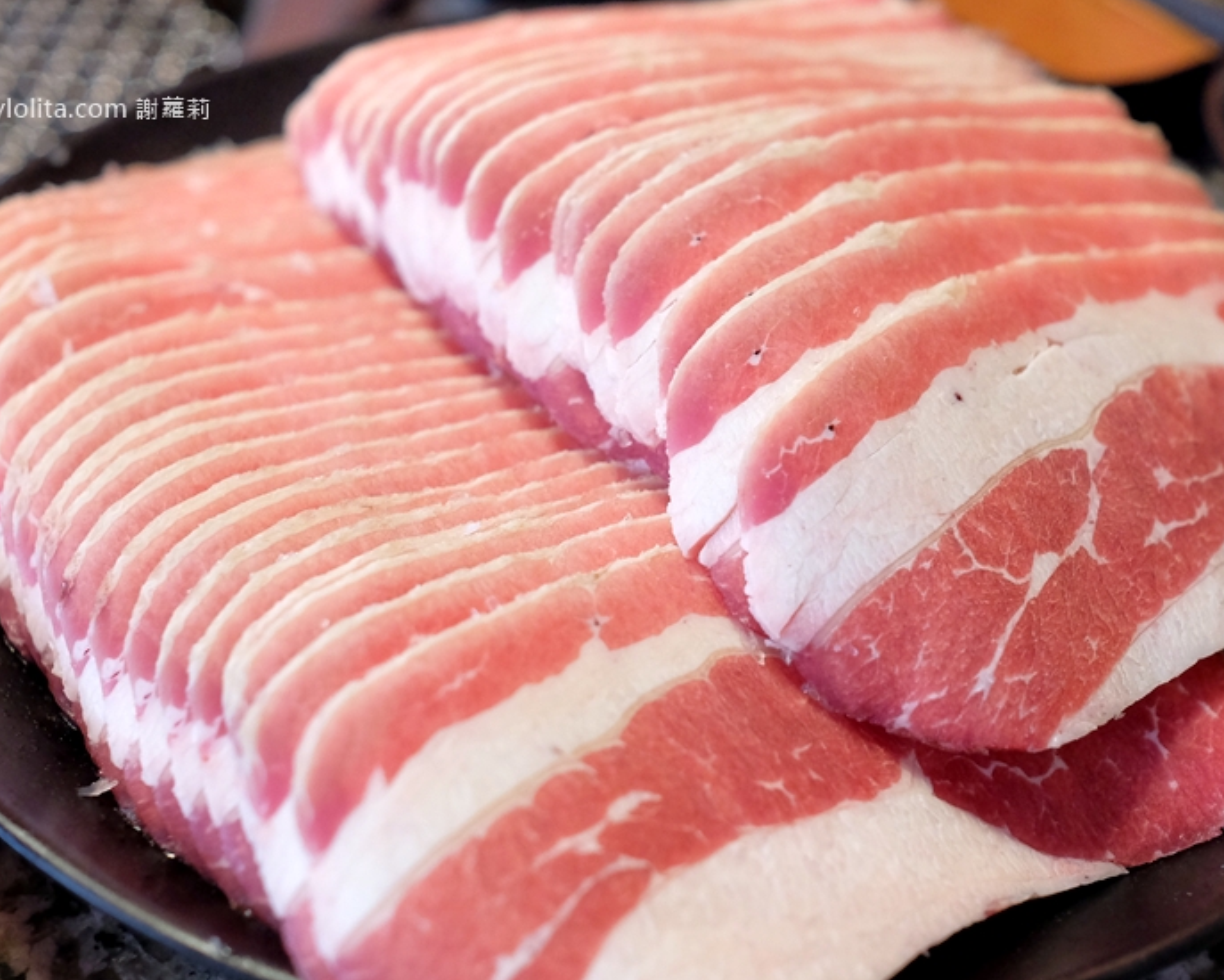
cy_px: 502
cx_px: 634
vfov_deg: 34.9
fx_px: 1558
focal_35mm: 43
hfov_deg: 42.9
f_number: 2.8
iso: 2000
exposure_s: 1/105
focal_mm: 23
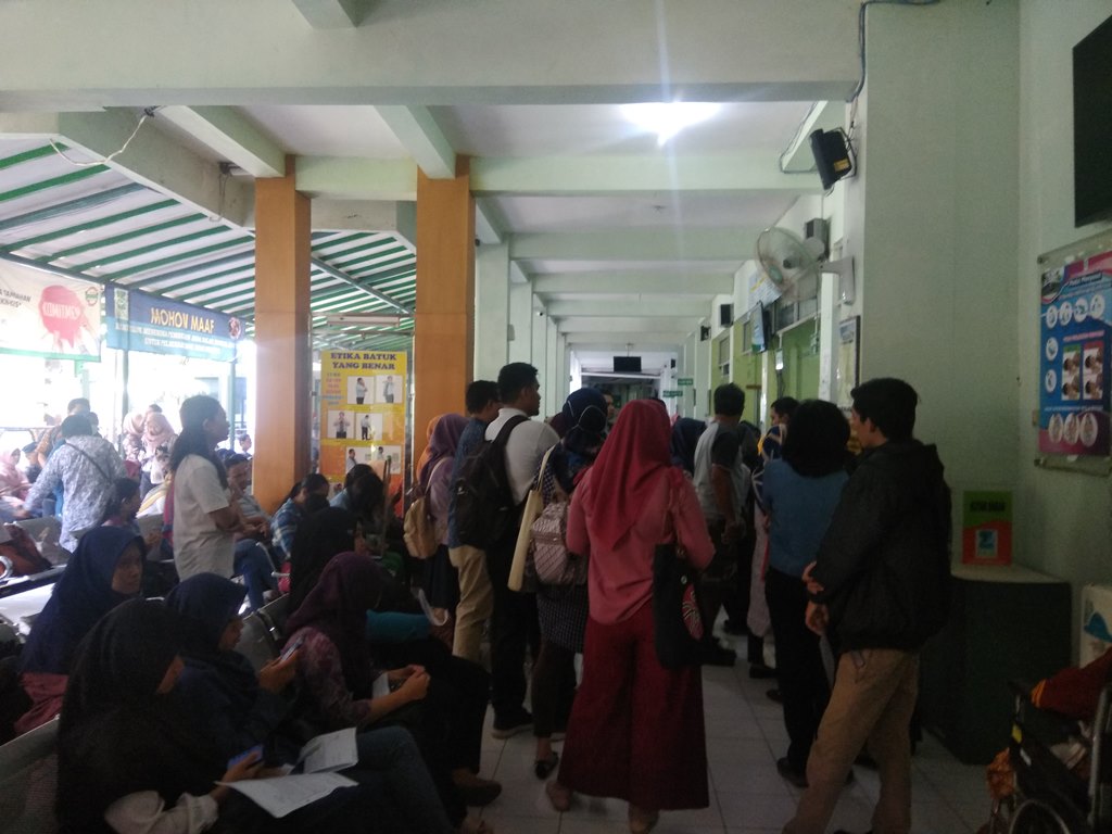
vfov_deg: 63.4
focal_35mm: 21
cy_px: 417
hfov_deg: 79.0
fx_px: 675
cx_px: 556
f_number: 2
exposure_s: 1/25
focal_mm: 3.57
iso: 400
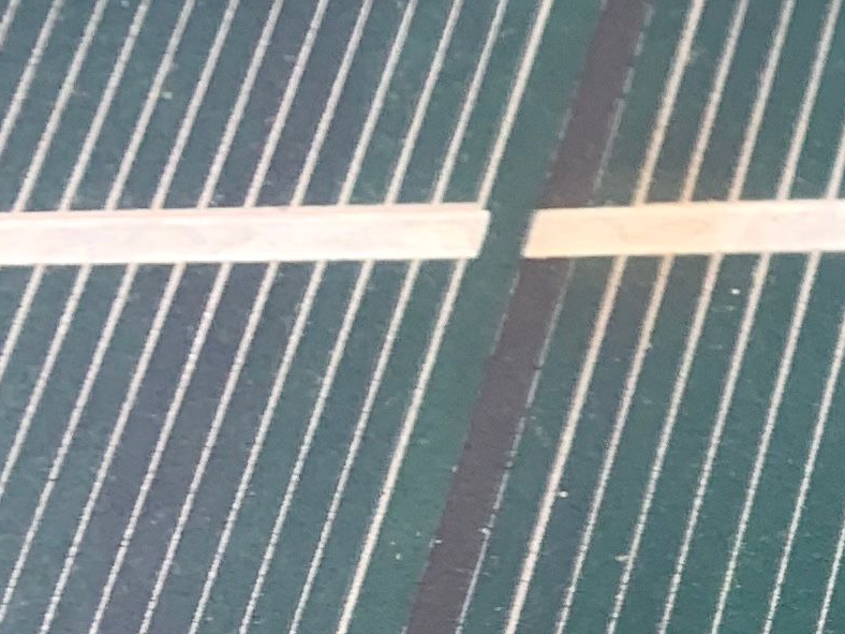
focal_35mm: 133
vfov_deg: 11.1
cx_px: 2087
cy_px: 594
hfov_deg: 11.8
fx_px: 3247
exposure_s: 1/385
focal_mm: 4.25
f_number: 1.8
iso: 25
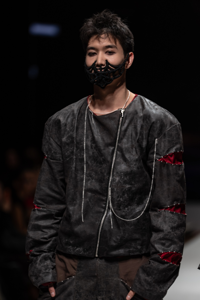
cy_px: 150
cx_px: 100
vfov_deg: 7.9
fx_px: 2166
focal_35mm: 260
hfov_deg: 5.3
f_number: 2.8
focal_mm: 173.8
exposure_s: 1/400
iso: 200
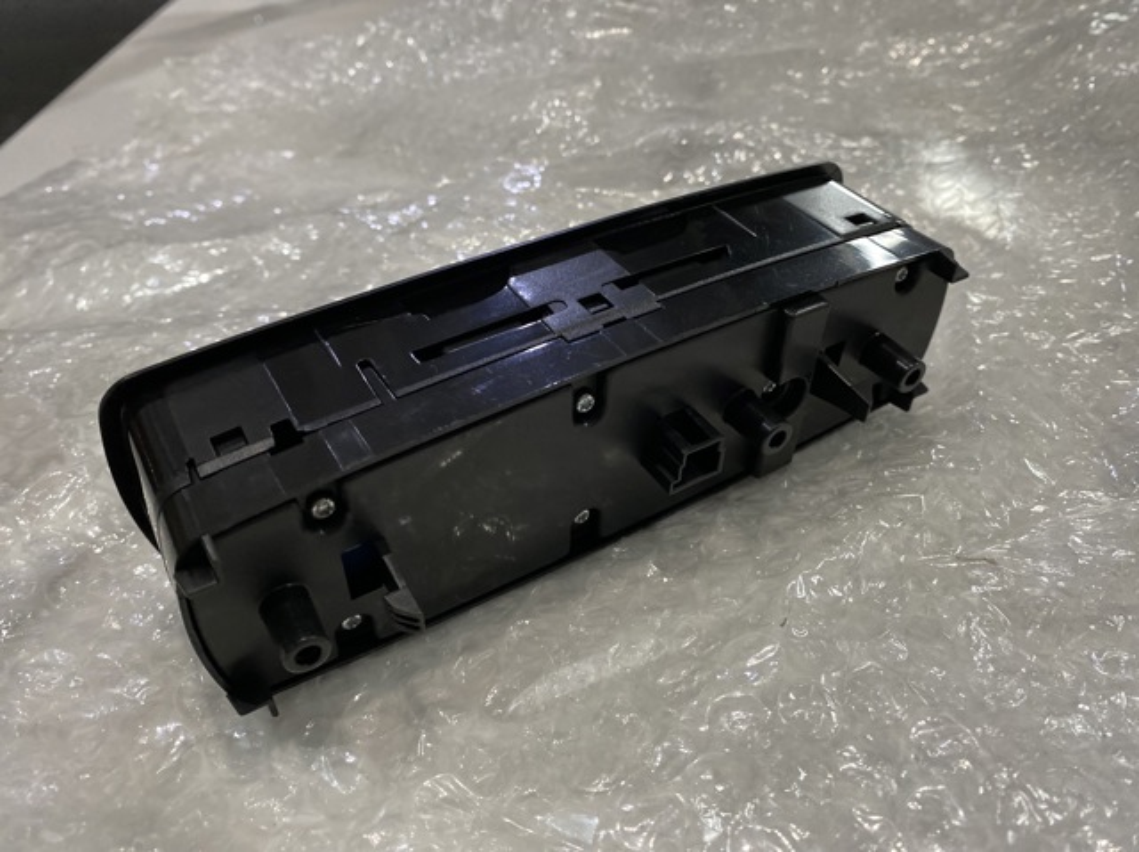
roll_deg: +4.2
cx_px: 570
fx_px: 855
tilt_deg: -36.2
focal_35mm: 26
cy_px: 426
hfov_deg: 67.3
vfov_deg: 53.0
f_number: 1.8
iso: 320
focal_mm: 4.25
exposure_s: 1/50
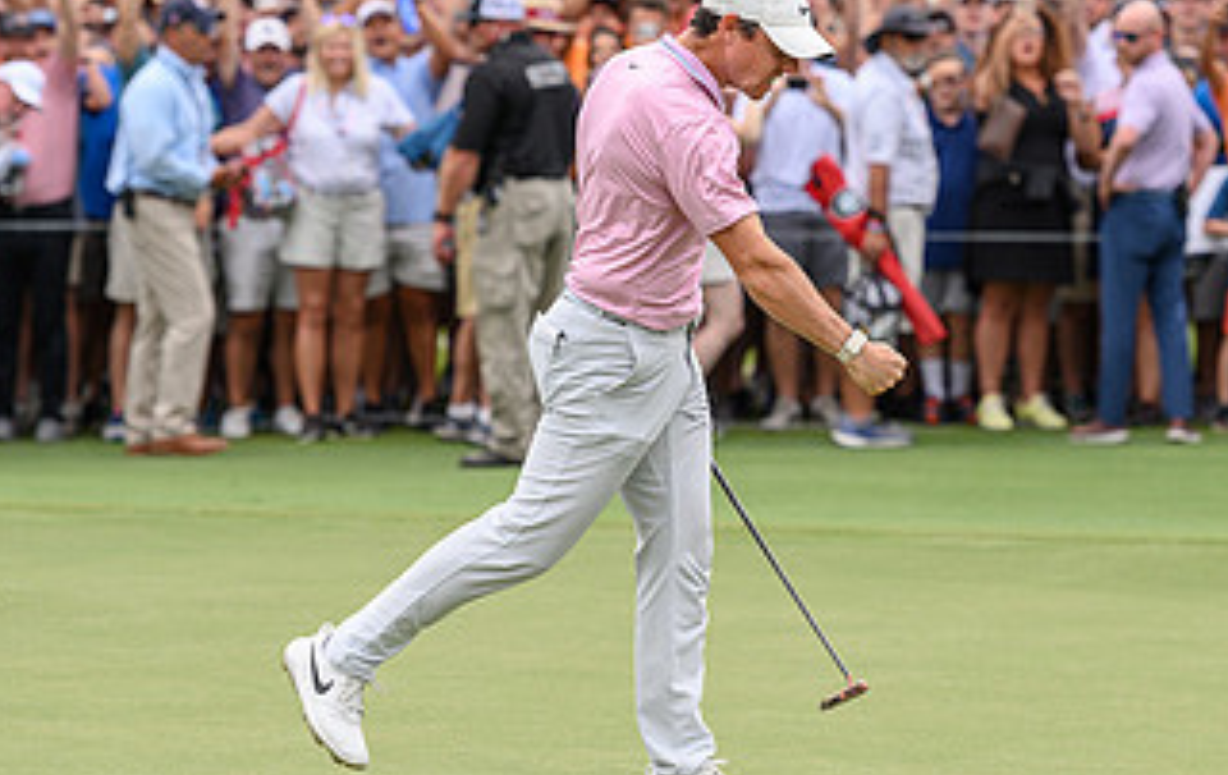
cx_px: 633
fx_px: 10505
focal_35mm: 313
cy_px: 368
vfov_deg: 4.2
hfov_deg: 6.7
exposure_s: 1/400
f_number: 4
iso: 160
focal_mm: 170
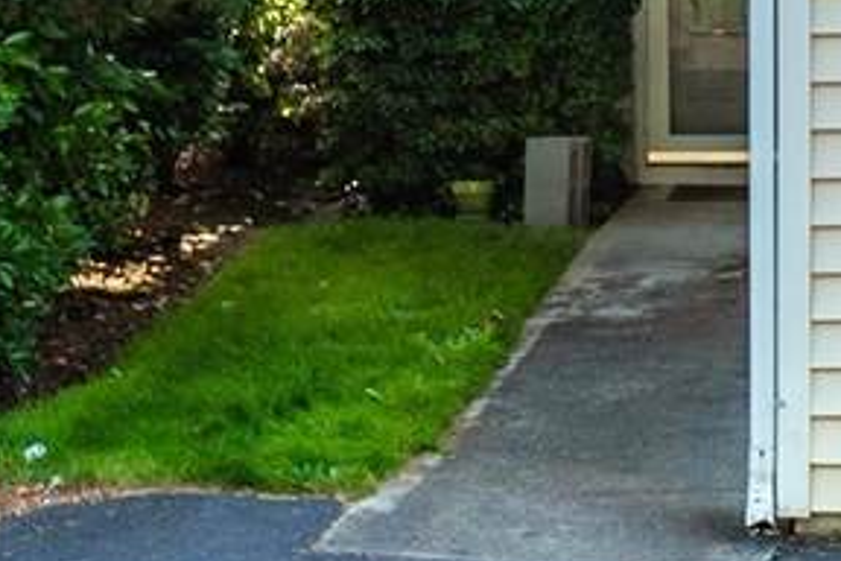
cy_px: -302
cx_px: 1040
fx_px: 2079
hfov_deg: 21.1
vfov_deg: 14.3
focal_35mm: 89
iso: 80
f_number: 7.1
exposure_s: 1/40
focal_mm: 20
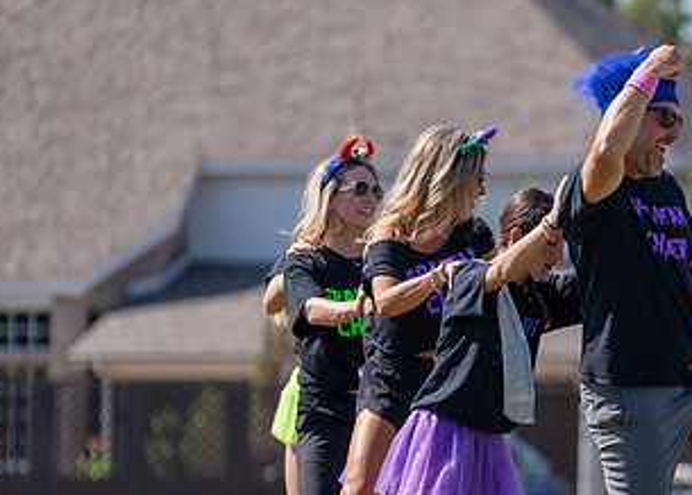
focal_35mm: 339
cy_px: 388
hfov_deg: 5.9
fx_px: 6664
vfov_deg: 4.2
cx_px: 642
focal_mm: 170
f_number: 2.8
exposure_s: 1/5000
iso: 320
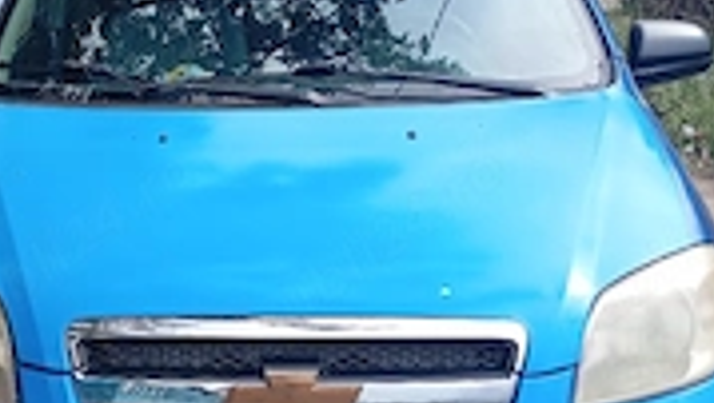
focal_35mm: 68
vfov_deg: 17.7
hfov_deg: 30.2
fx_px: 1288
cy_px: 295
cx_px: 144
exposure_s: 1/370
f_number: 1.8
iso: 110
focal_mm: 4.27
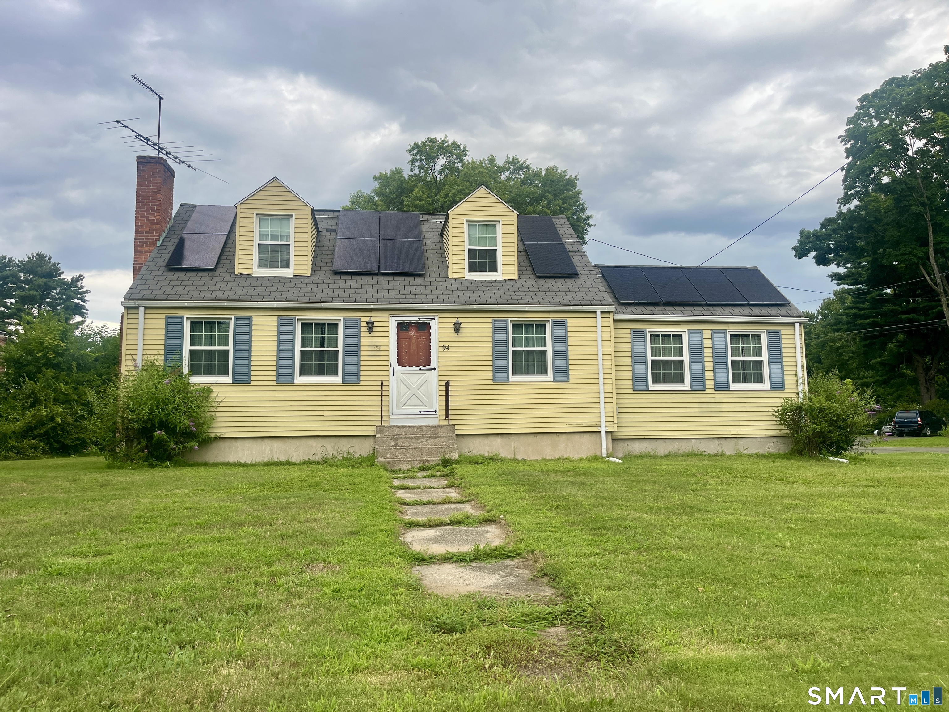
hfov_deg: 67.3
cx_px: 474
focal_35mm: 26
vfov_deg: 53.1
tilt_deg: +5.8
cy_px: 356
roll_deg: +1.3
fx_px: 713
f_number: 1.6
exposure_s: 1/646
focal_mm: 5.1
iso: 50
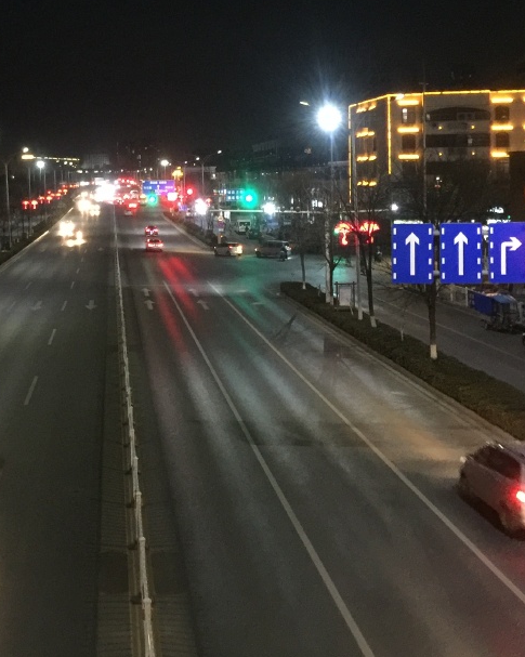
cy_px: 205
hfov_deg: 26.3
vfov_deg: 33.2
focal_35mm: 56
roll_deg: +1.7
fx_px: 1088
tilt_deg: -0.5
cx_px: 64
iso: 200
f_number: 2.2
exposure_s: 1/8
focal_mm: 4.15
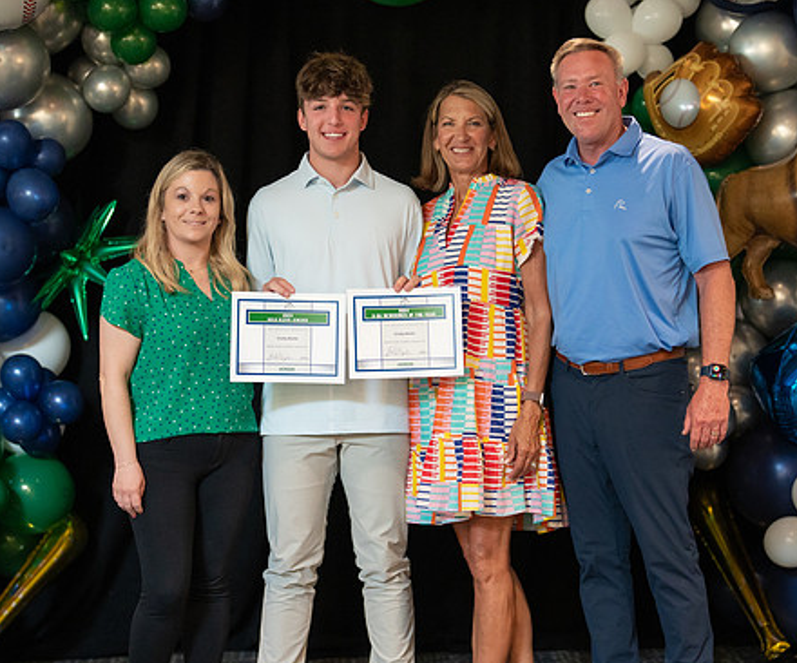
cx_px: 435
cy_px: 397
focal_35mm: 76
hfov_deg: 24.7
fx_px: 1821
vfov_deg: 20.6
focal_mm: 50
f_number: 1.2
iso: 1600
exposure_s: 1/320
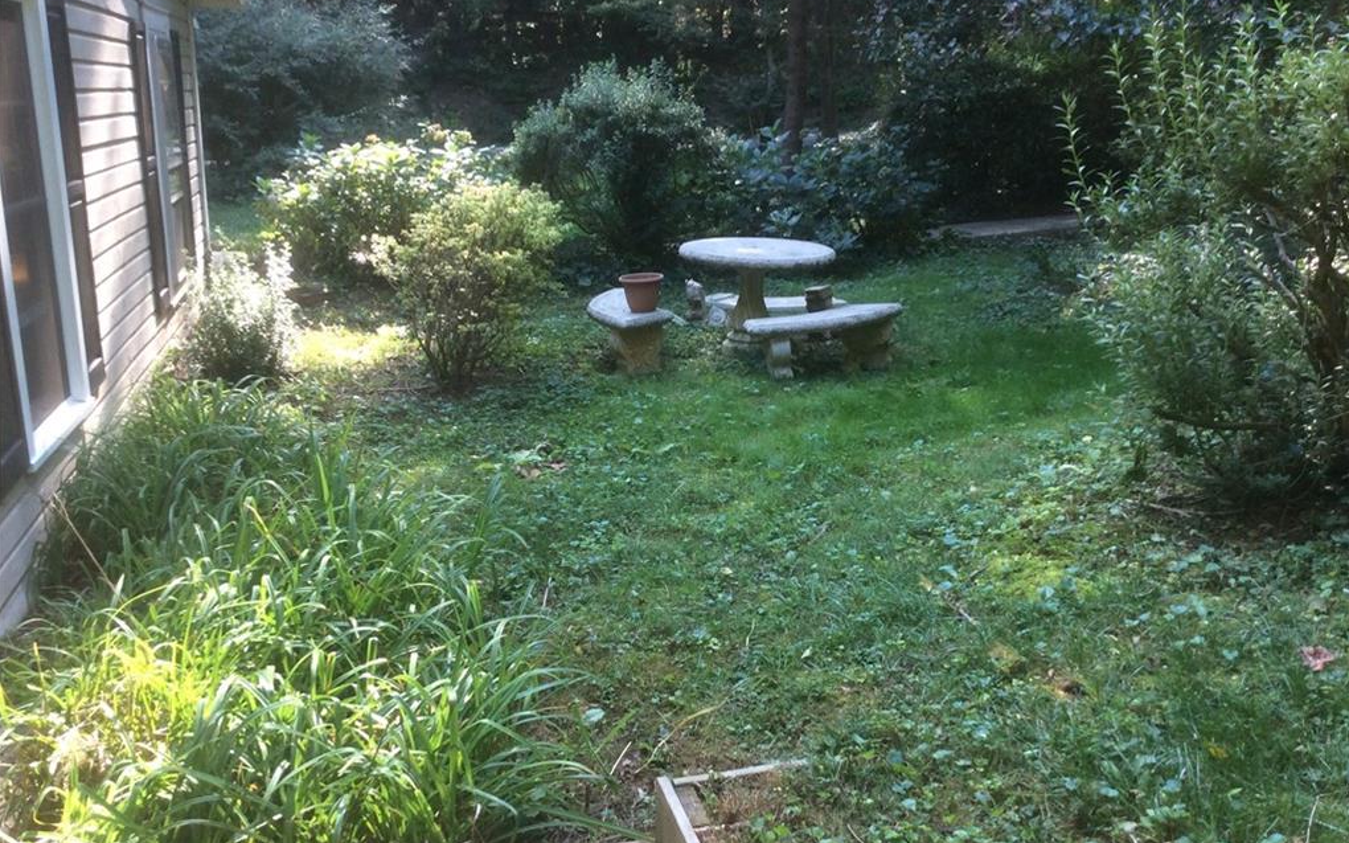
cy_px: 463
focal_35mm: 34
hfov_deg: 56.7
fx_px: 1250
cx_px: 674
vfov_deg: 37.2
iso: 40
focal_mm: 3.3
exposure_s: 1/60
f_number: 2.4
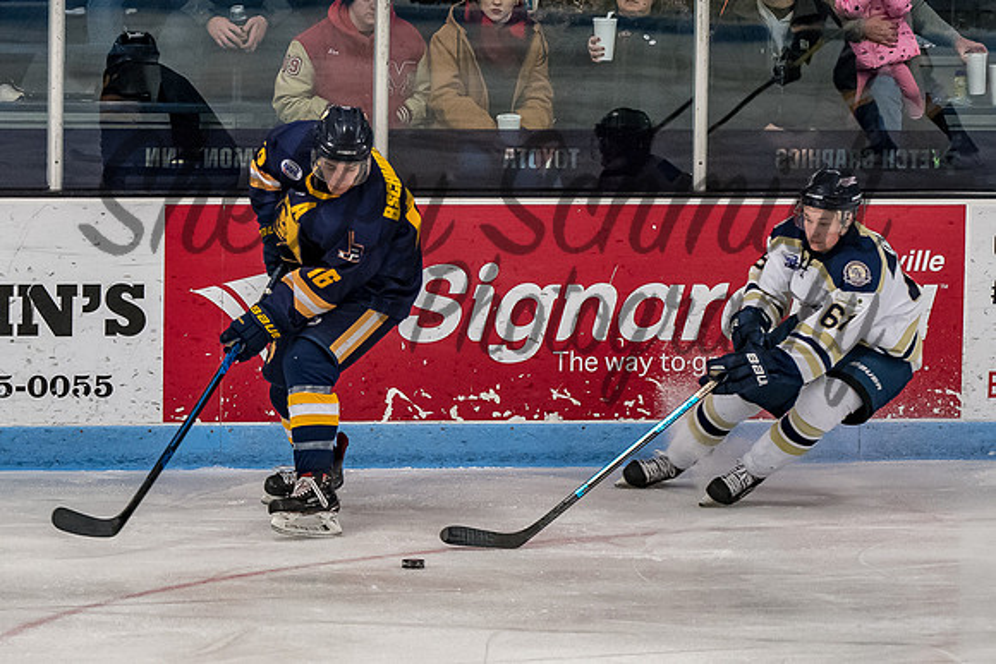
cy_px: 313
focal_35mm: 264
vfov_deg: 5.2
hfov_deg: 7.8
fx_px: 7297
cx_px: 330
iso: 1600
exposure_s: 1/800
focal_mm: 116
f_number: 3.2
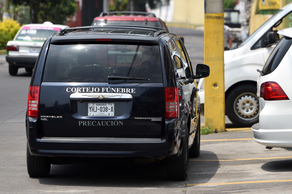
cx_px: 146
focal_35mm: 248
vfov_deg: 5.6
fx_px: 2007
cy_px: 97
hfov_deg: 8.3
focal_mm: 165
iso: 200
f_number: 4
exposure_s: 1/1600
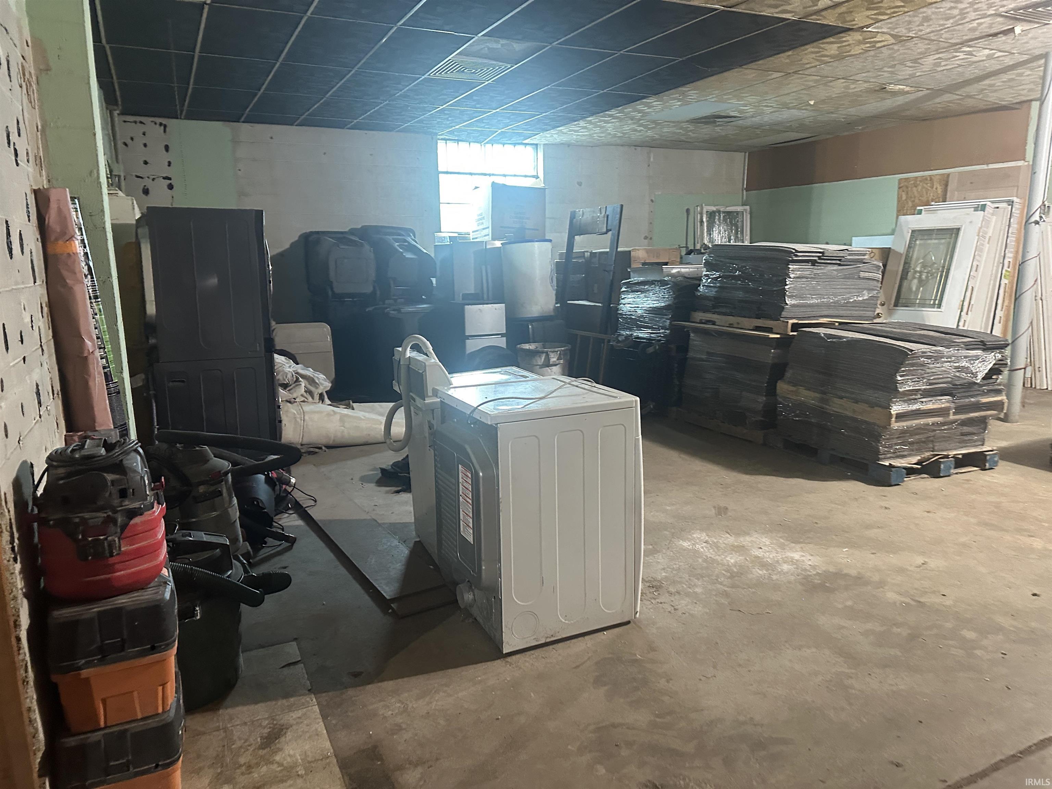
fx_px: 729
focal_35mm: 24
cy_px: 394
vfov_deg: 56.8
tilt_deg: -6.7
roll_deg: -0.4
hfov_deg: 71.6
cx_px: 526
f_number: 1.78
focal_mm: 6.86
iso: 500
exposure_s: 1/60
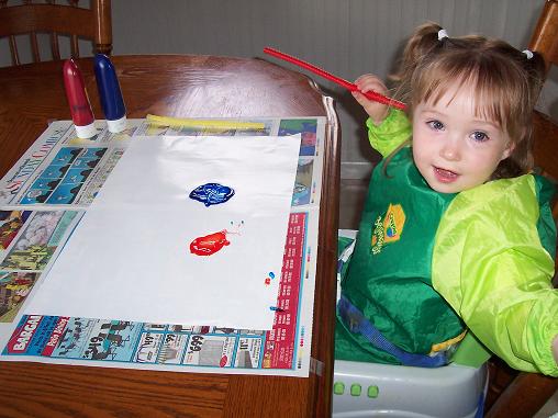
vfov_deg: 38.7
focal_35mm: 37
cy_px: 209
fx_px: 596
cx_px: 279
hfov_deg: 50.1
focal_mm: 5.6
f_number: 2.8
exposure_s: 1/60
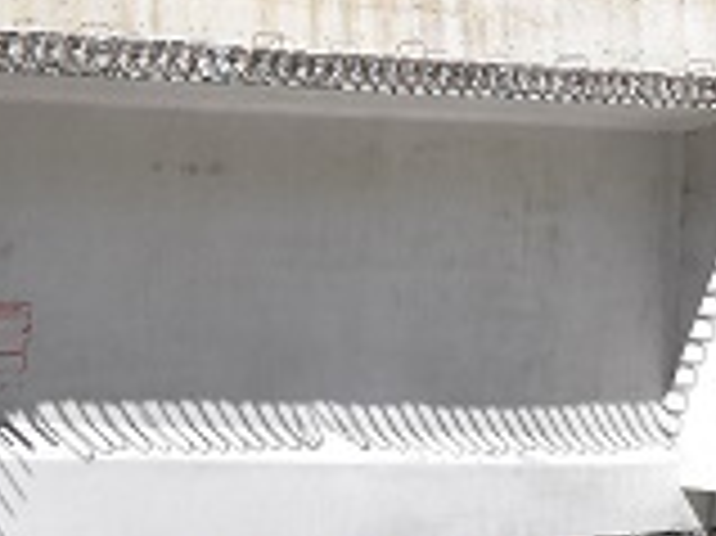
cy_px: -428
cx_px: 1437
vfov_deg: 10.3
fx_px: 2811
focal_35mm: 136
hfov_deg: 12.7
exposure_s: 1/320
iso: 400
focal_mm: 20
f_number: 11
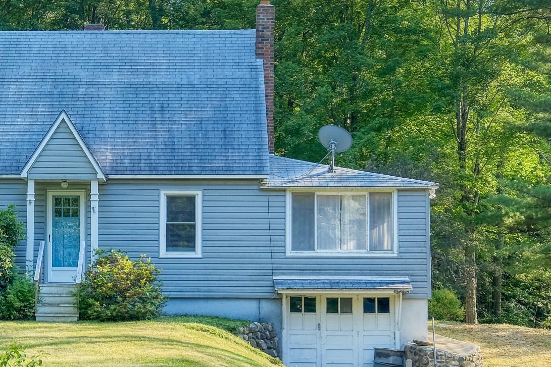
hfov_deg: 20.3
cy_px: 189
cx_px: 79
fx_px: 1515
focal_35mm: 99
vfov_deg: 13.8
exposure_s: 1/70
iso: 400
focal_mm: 24
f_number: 4
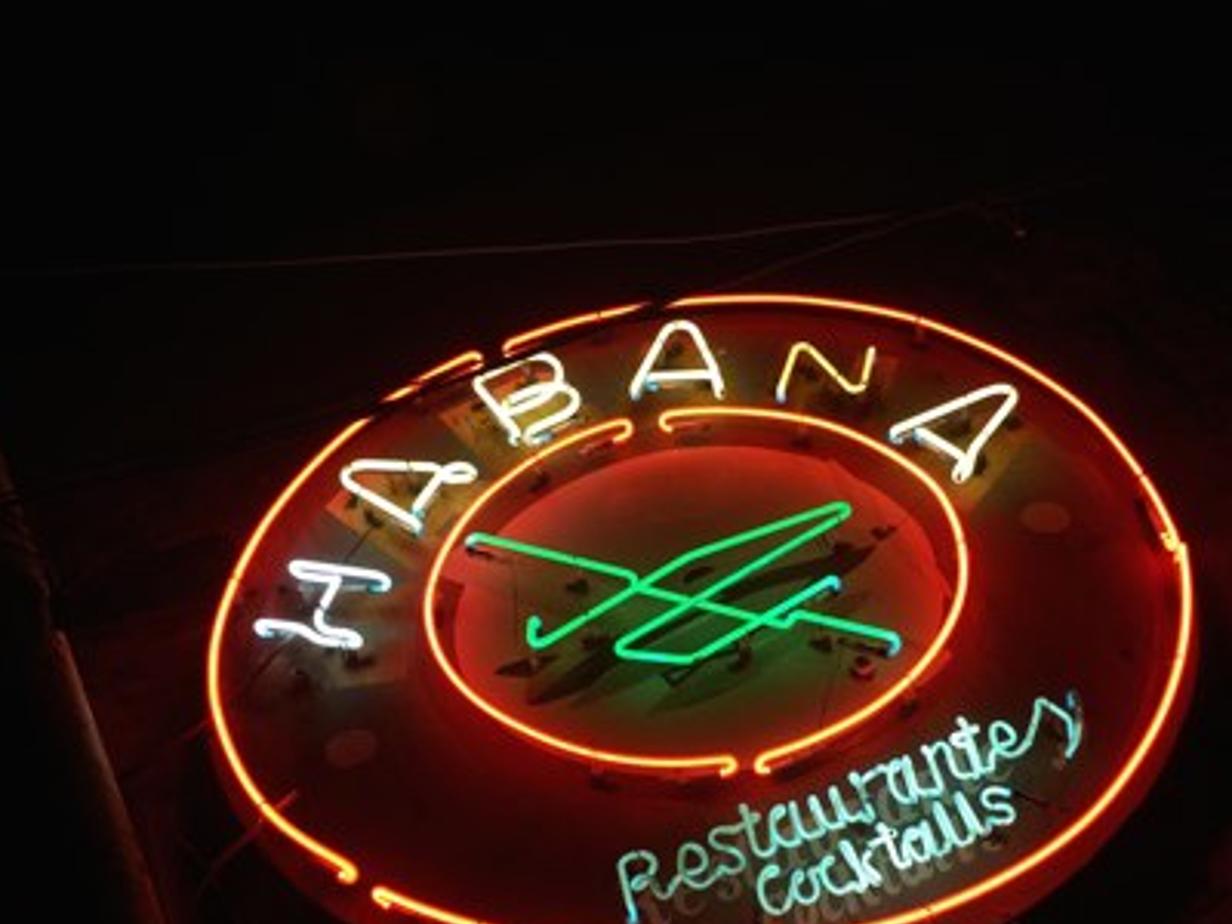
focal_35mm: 45
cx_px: 752
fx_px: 1602
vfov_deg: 31.8
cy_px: 653
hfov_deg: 41.8
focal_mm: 4.12
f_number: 2.2
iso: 50
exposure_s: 1/120
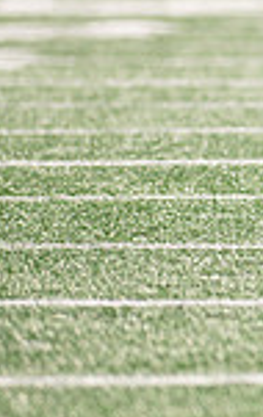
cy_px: -32
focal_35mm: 1173
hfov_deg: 1.1
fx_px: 13389
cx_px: 700
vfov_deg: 1.8
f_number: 3.2
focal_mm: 300
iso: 200
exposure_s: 1/1250
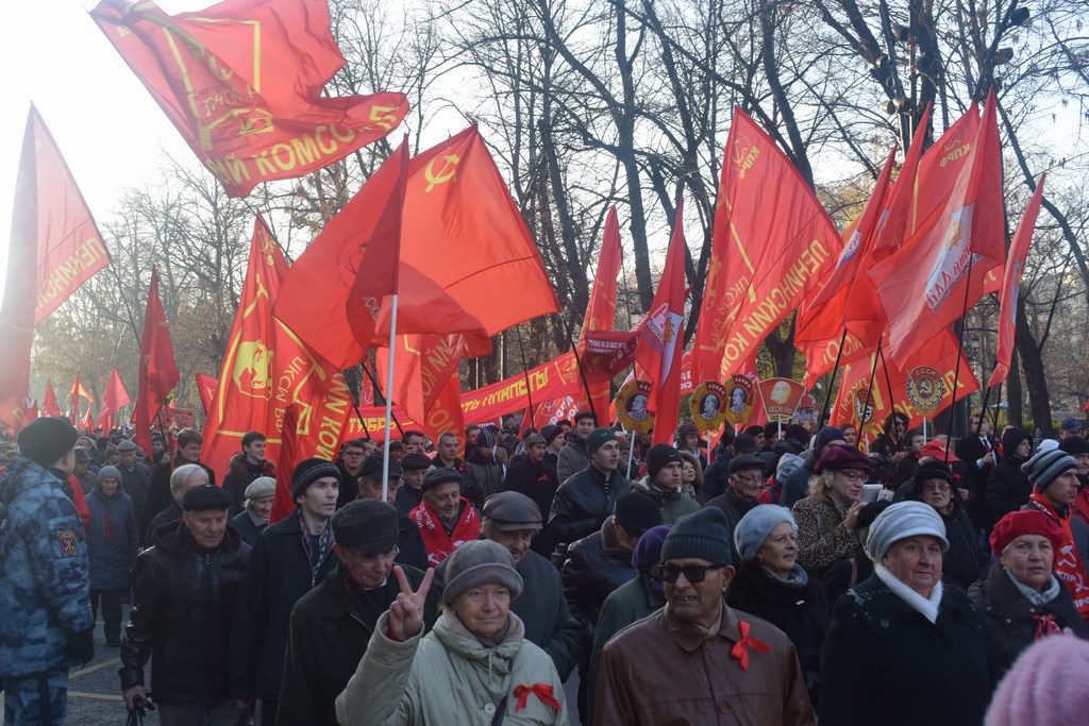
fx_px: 1180
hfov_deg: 49.5
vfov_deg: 34.2
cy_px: 363
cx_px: 544
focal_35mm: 39
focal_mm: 26
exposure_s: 1/200
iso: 400
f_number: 7.1
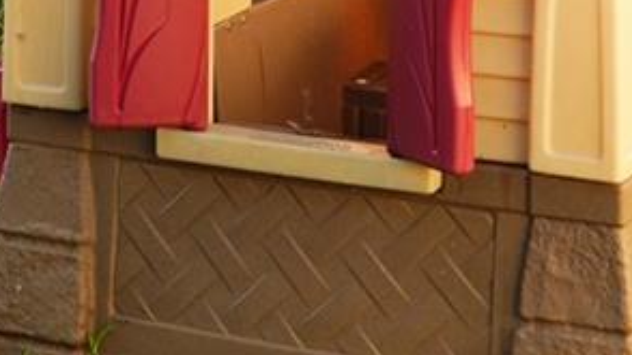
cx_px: 125
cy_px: -665
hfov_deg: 12.5
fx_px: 2864
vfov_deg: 6.5
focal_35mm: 171
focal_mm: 30
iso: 400
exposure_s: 1/80
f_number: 8
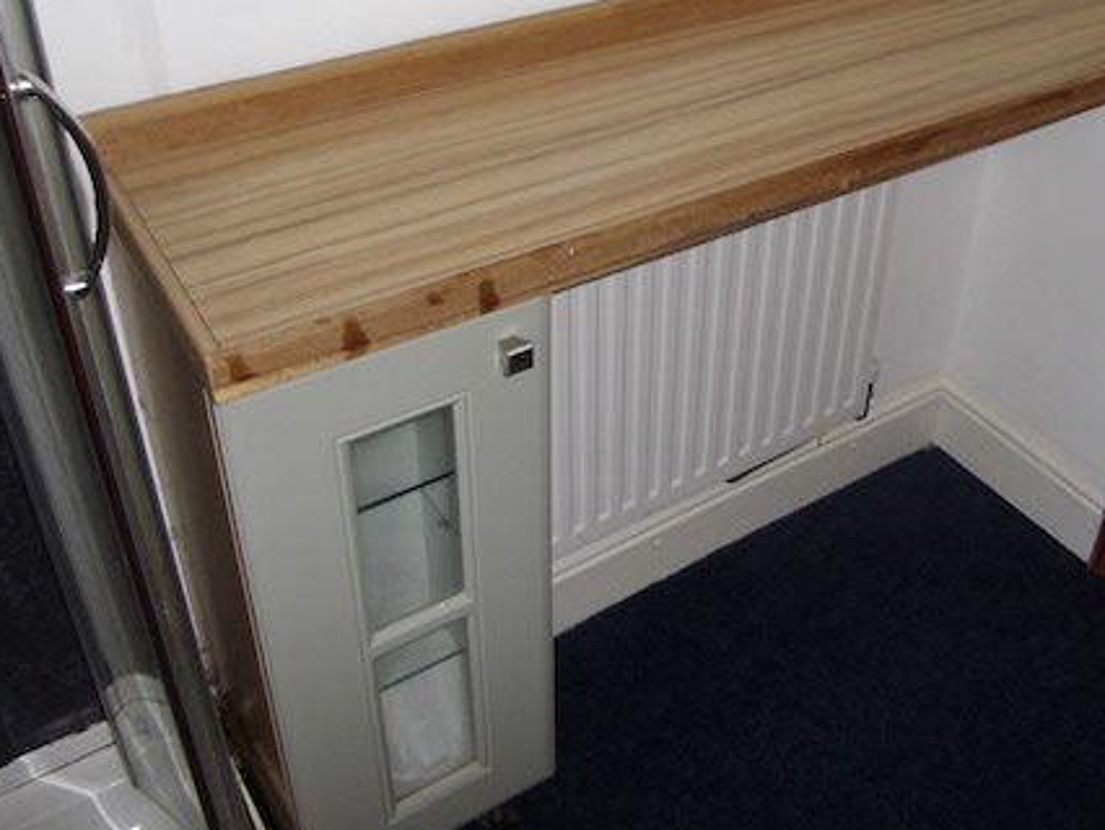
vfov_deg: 37.4
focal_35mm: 38
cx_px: 700
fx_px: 1214
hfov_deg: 48.4
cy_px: 290
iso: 100
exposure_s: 1/50
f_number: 3.2
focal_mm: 4.9
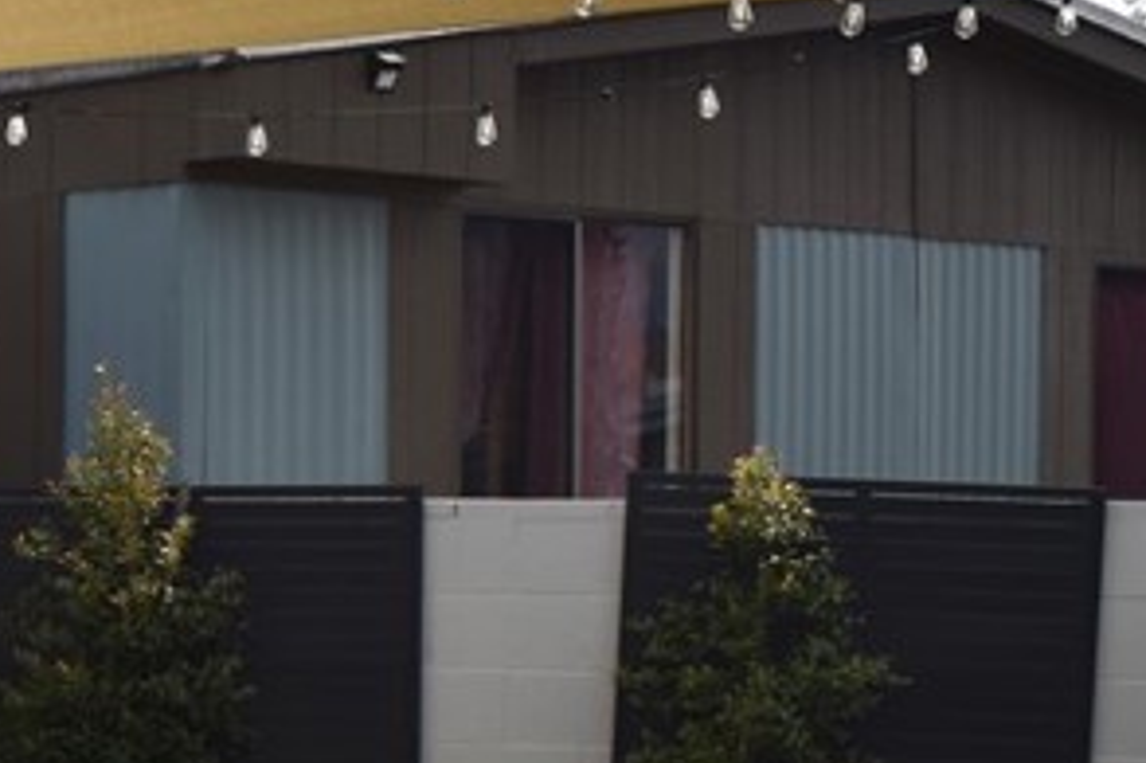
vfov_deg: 10.8
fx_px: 4009
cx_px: -626
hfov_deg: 15.0
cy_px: 781
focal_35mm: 126
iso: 100
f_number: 10
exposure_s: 1/200
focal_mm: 24
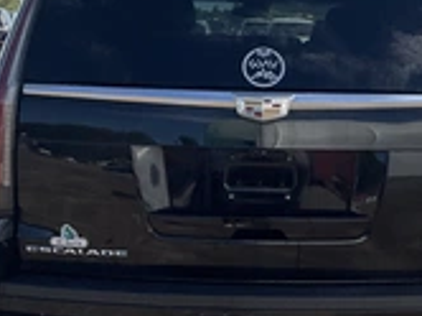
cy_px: 117
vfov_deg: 20.9
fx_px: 852
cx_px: 254
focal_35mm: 70
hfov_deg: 27.8
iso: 25
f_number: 1.8
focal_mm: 3
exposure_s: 1/1786
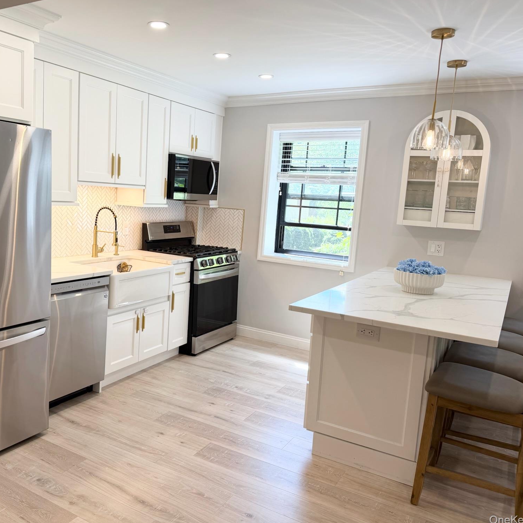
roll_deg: -2.6
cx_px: 203
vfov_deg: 55.6
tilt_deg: -7.7
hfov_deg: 55.1
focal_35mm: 29
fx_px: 496
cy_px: 260
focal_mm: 6.76
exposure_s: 1/172
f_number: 1.78
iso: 80
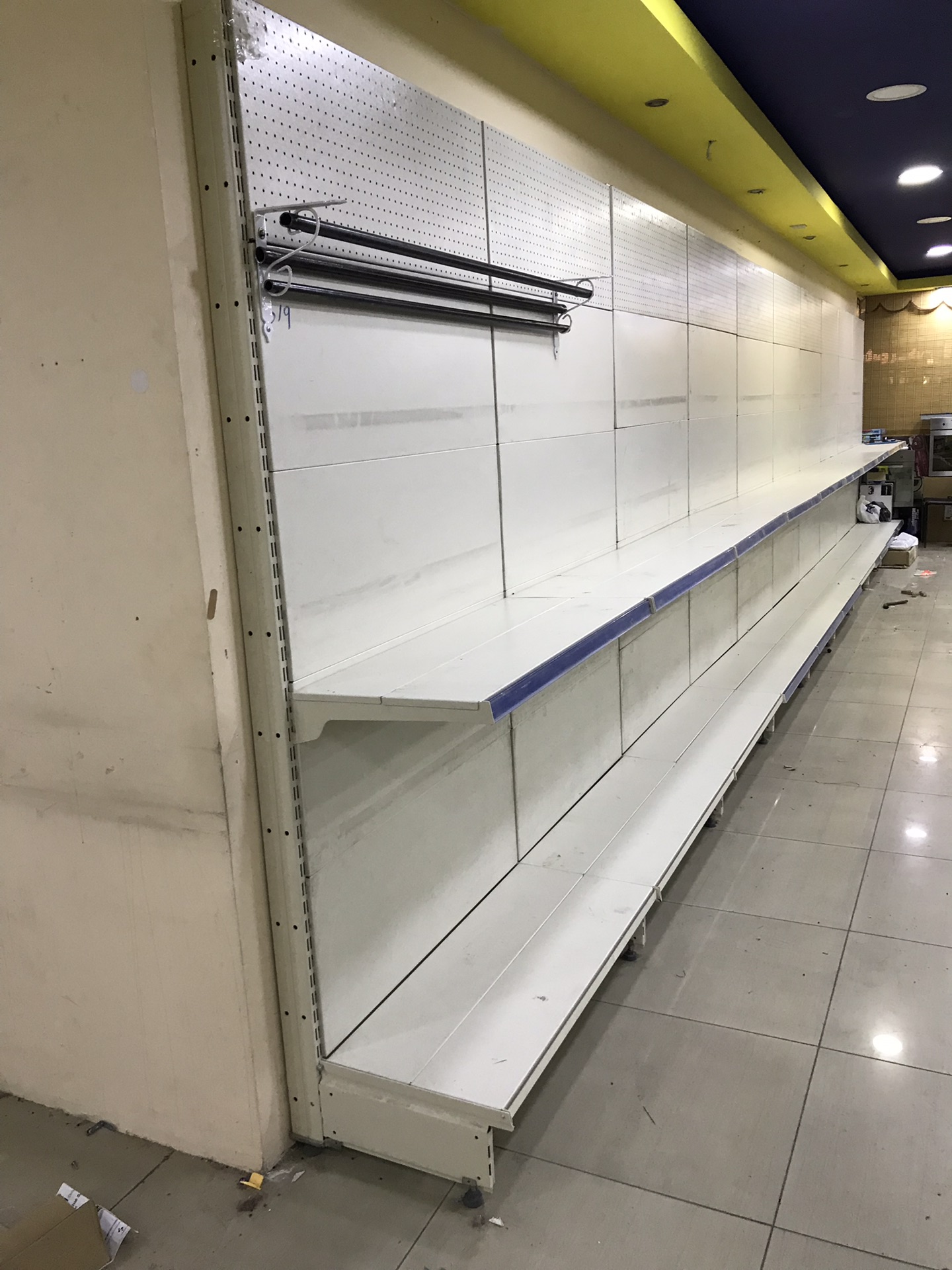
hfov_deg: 49.7
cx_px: 476
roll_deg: +3.1
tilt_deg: -12.5
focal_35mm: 28
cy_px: 635
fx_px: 1027
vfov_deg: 63.4
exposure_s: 1/17
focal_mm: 3.99
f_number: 1.8
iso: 40
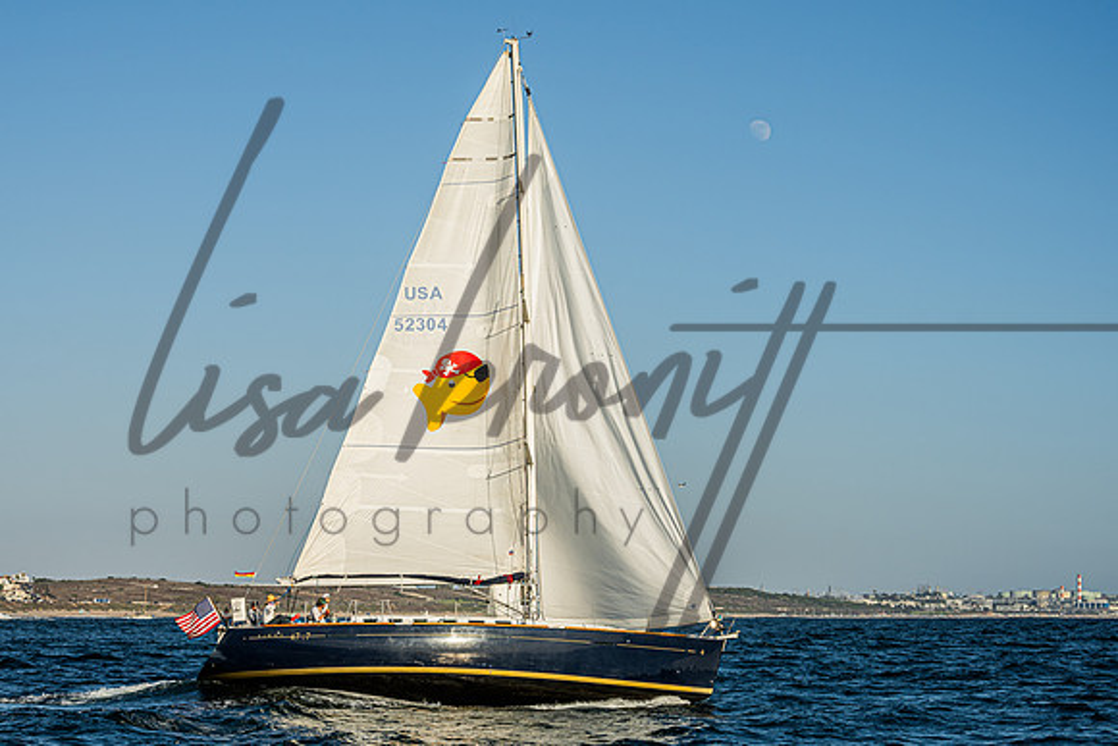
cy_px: 347
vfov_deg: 17.9
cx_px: 503
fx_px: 2368
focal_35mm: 76
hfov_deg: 26.6
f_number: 6
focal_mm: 61
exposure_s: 1/1250
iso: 100
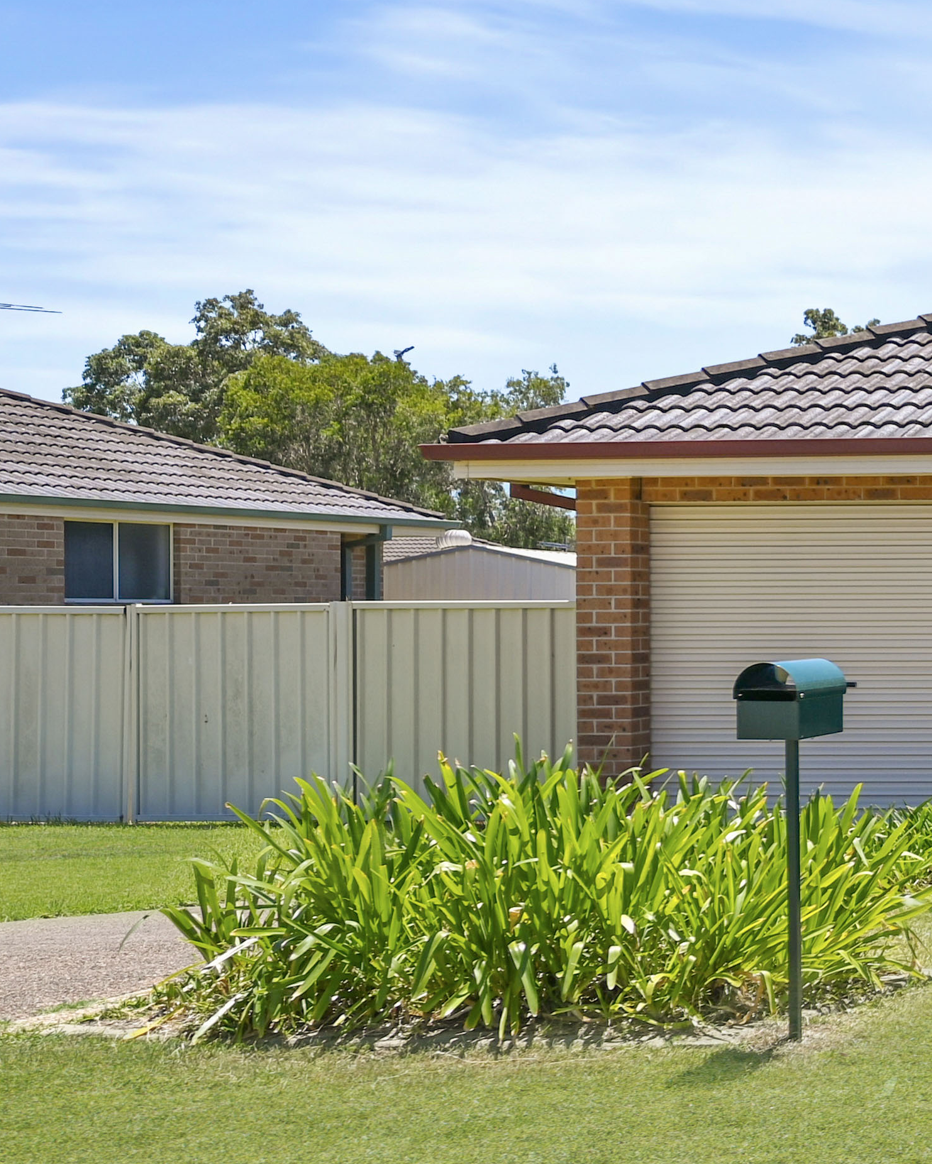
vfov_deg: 30.2
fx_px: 2155
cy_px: 599
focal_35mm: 63
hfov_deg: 19.0
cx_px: 1656
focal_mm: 20.5
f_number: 4
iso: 100
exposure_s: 1/640
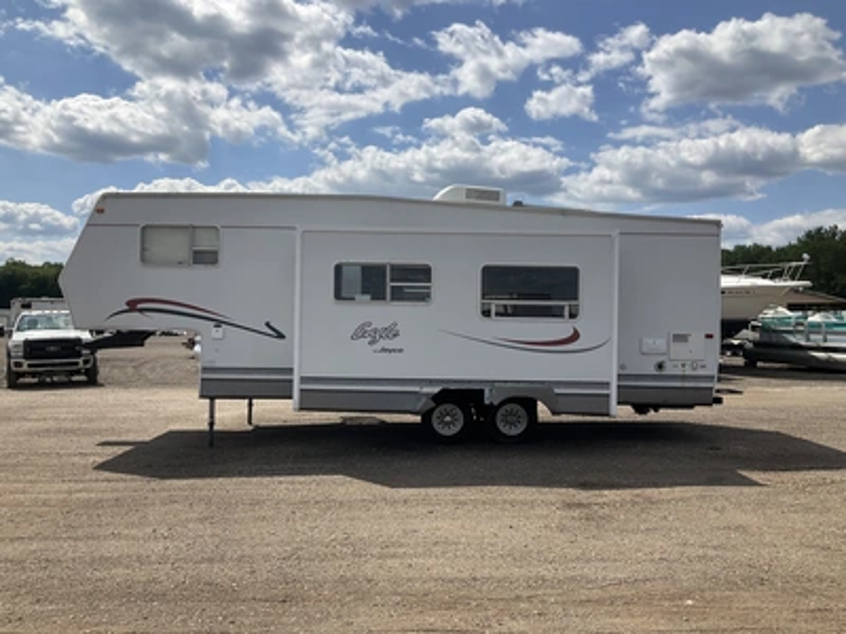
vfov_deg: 48.2
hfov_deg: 61.7
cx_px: 423
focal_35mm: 29
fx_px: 709
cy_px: 317
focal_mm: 3
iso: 25
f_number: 1.8
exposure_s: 1/3322
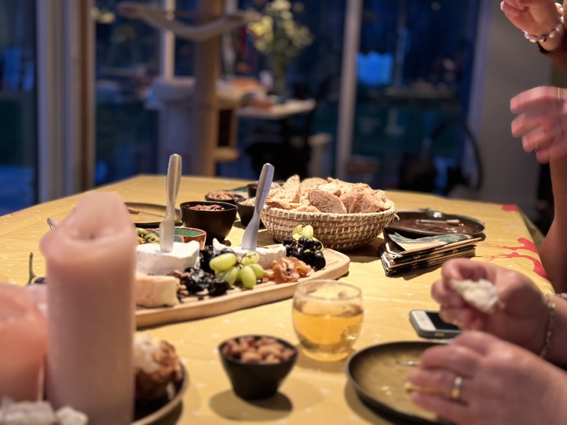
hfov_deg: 39.7
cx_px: 284
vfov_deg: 30.3
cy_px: 212
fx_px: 786
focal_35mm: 48
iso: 640
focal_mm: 6.86
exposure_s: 1/30
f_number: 1.78
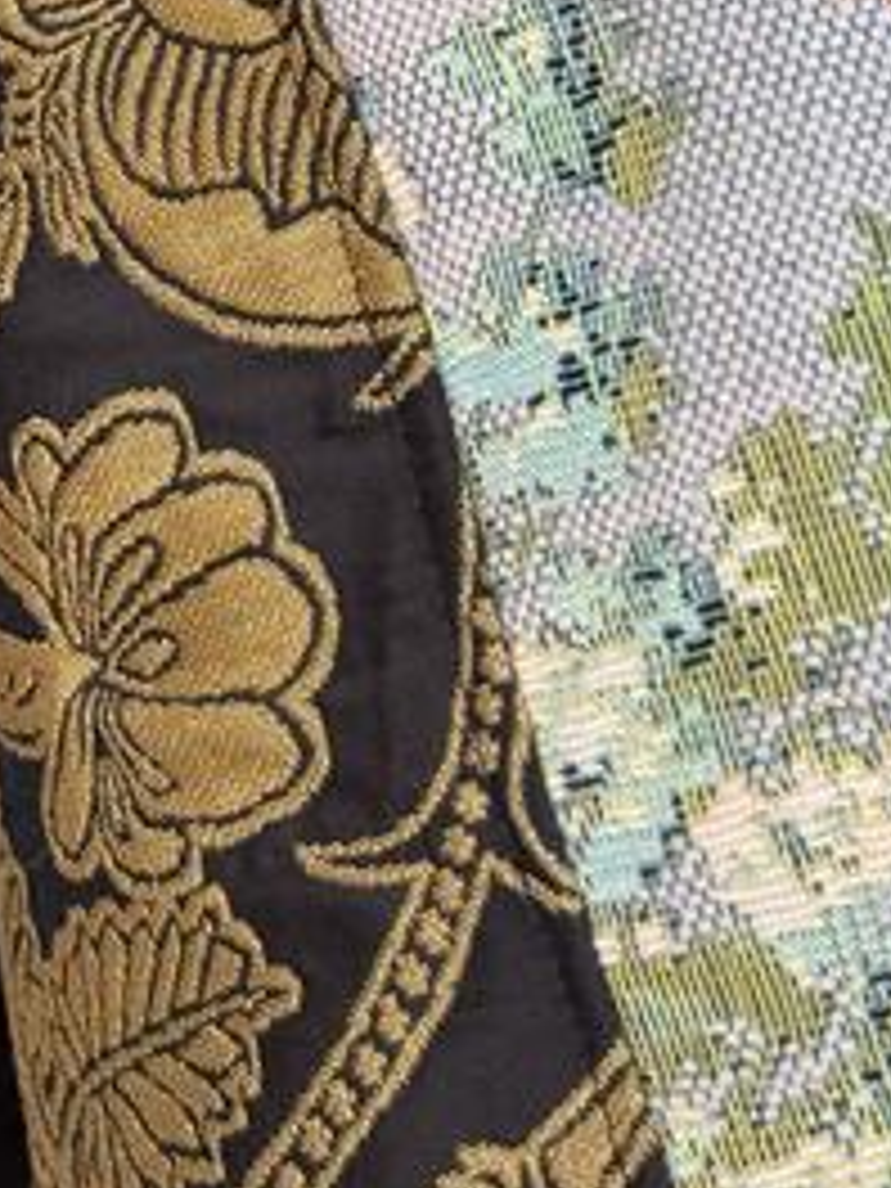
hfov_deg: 13.2
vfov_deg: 16.8
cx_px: -189
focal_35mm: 109
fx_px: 3741
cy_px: -423
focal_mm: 6.76
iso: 80
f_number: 1.78
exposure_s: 1/321
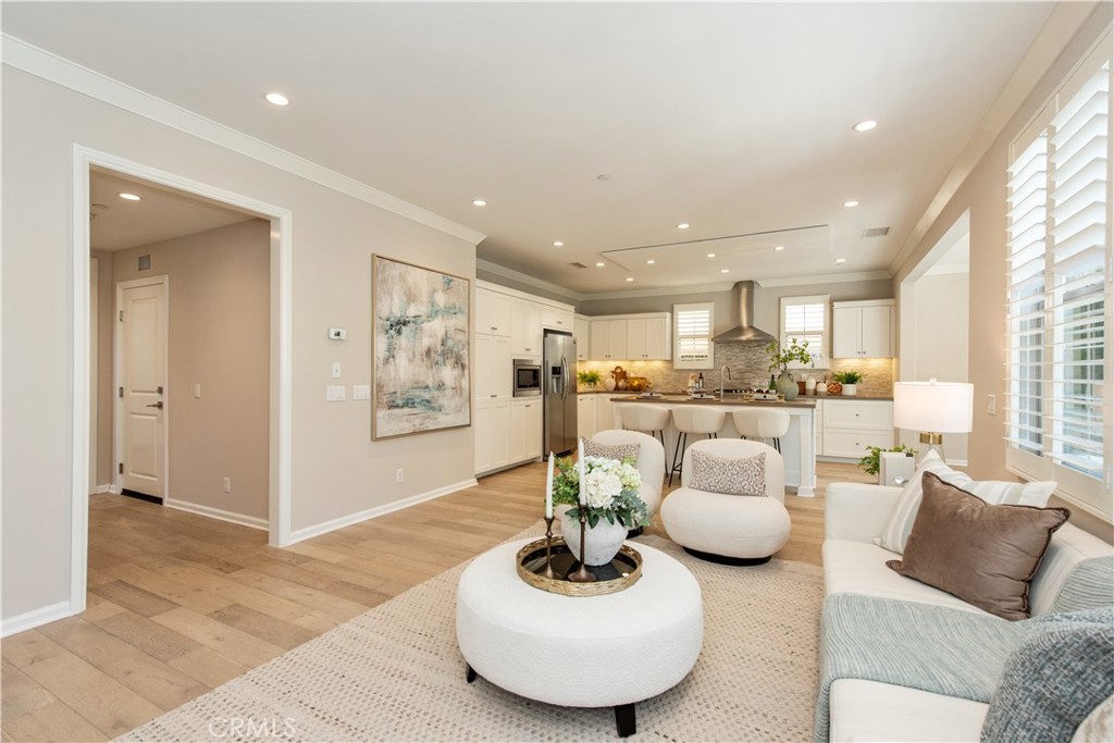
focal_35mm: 16
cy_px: 372
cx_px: 557
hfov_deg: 96.7
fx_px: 495
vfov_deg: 73.8
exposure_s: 1/125
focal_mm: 16
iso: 720
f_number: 5.6
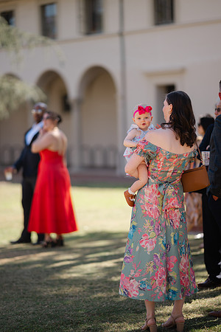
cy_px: 166
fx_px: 967
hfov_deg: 13.0
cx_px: 110
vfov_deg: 19.5
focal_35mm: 105
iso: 64
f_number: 1.4
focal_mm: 105
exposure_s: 1/1250
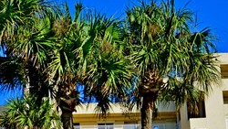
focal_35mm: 68
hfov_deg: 30.5
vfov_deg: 16.5
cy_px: 179
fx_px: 413
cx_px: 71
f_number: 9
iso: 100
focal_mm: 17
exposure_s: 1/320
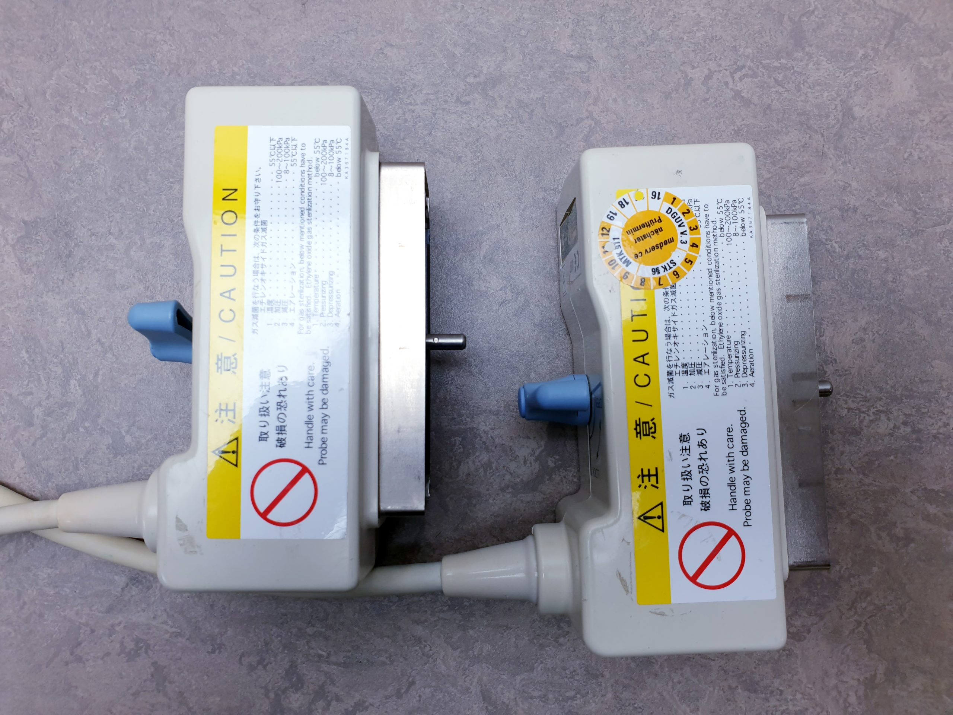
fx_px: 716
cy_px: 358
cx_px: 476
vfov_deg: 53.1
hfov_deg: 67.3
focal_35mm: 26
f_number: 2.4
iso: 64
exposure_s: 1/100
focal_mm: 4.3
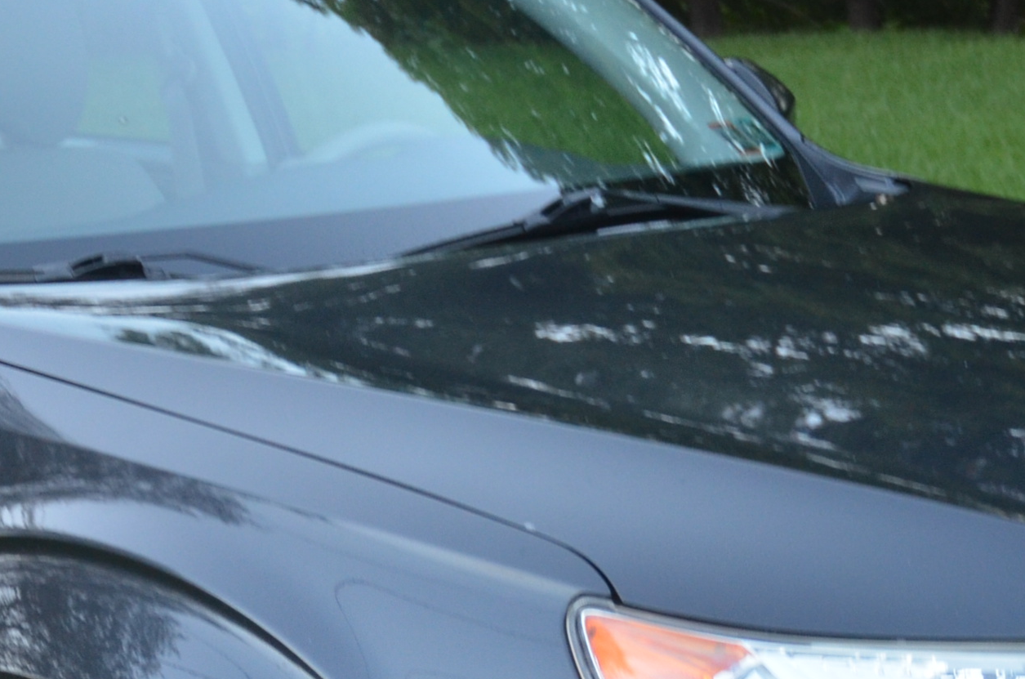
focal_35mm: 110
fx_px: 3139
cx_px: 355
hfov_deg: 18.5
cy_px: 685
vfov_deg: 12.2
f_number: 3.8
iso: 800
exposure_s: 1/40
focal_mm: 25
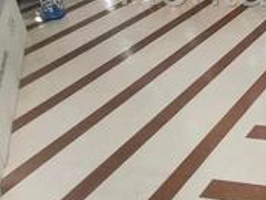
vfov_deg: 24.9
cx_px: 415
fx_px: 423
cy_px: -15
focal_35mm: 55
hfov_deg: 25.0
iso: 500
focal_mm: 1.65
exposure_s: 1/50
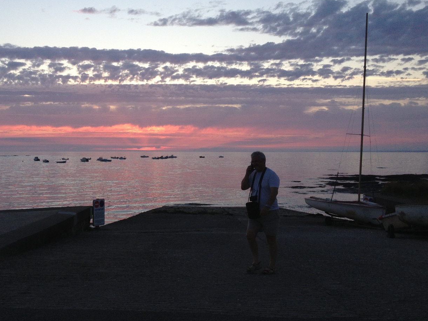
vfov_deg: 31.4
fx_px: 569
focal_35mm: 46
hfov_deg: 40.9
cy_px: 128
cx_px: 157
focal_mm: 4.28
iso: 64
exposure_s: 1/120
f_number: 2.4
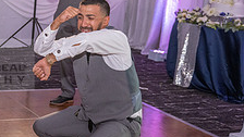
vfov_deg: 14.4
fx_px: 543
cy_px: 65
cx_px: -58
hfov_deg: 23.0
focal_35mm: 84
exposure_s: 1/160
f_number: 3.5
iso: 1600
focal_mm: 31
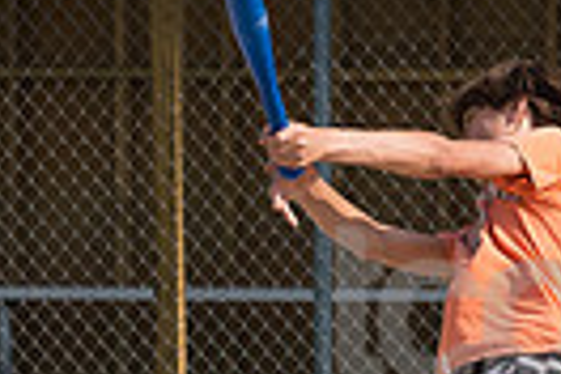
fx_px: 6778
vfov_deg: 3.2
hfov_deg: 4.7
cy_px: 378
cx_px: 463
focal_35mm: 435
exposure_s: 1/3200
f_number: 6.3
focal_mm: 66
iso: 640
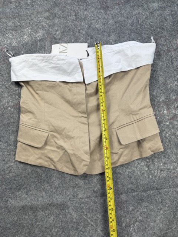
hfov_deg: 56.8
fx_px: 165
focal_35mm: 24
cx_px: 89
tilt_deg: -59.8
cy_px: 118
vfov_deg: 71.6
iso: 64
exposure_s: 1/203
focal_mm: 6.76
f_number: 1.78
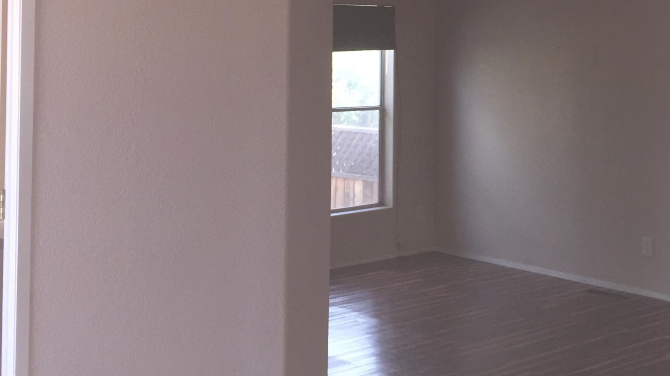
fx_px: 1013
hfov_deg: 34.7
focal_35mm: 57
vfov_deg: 20.6
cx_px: 590
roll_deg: -0.2
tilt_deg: +1.3
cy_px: 34
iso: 50
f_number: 2.2
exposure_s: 1/30
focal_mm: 4.15
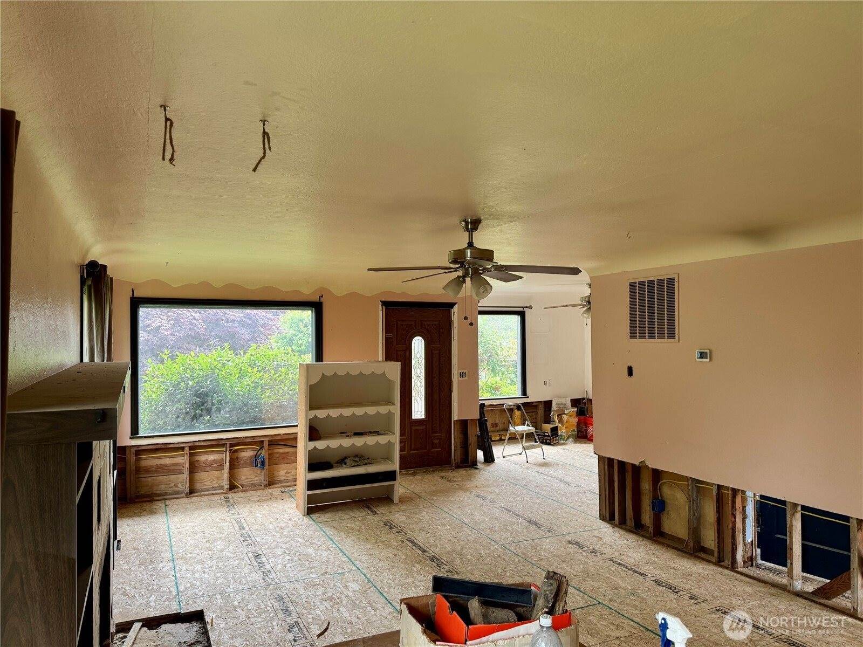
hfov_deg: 71.6
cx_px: 432
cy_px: 324
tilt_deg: +0.3
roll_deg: +0.0
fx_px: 598
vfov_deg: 56.8
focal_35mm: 24
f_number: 1.78
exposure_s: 1/121
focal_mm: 6.76
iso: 125
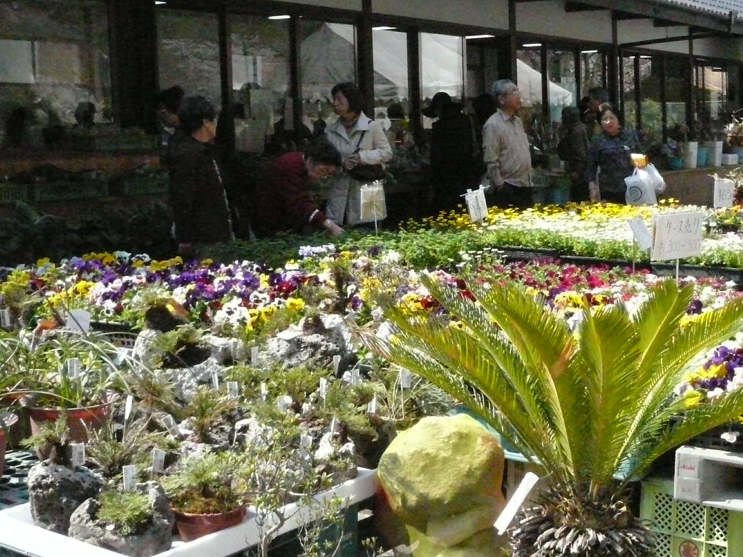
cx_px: 545
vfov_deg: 27.0
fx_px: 1159
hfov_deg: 34.9
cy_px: 250
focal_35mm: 54
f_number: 5
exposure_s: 1/1600
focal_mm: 5.2
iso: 800
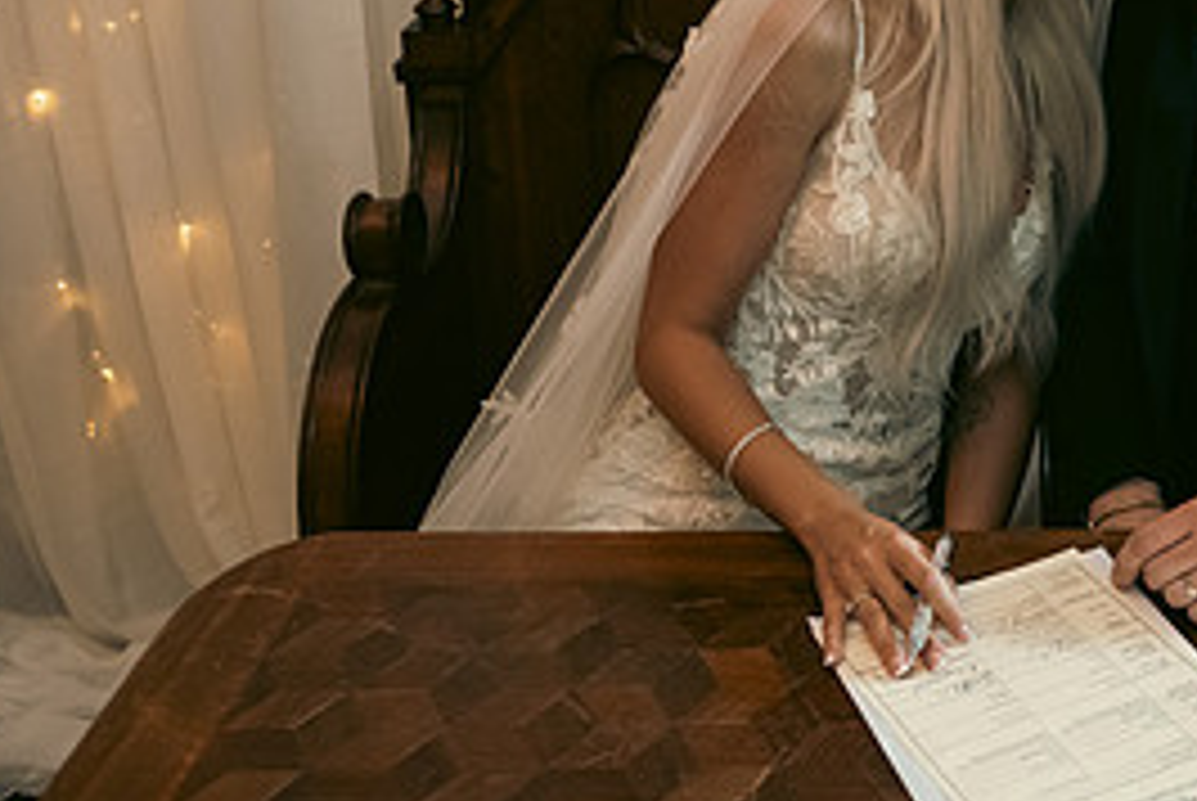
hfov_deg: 31.0
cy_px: 101
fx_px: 2030
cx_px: 1130
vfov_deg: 21.9
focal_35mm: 61
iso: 1250
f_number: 3.5
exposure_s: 1/160
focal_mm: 28
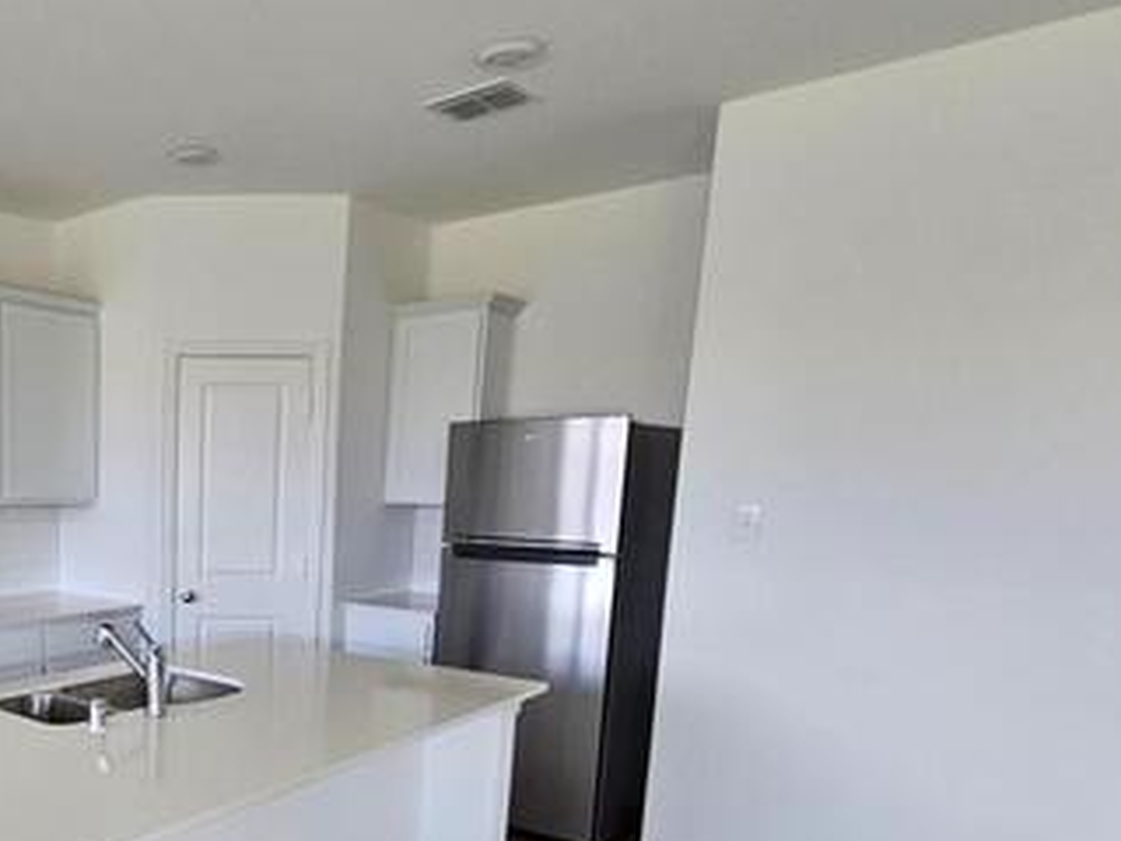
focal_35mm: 26
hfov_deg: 57.5
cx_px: 105
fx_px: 842
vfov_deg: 50.7
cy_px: 638
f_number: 2.2
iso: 100
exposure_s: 1/60
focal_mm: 2.2
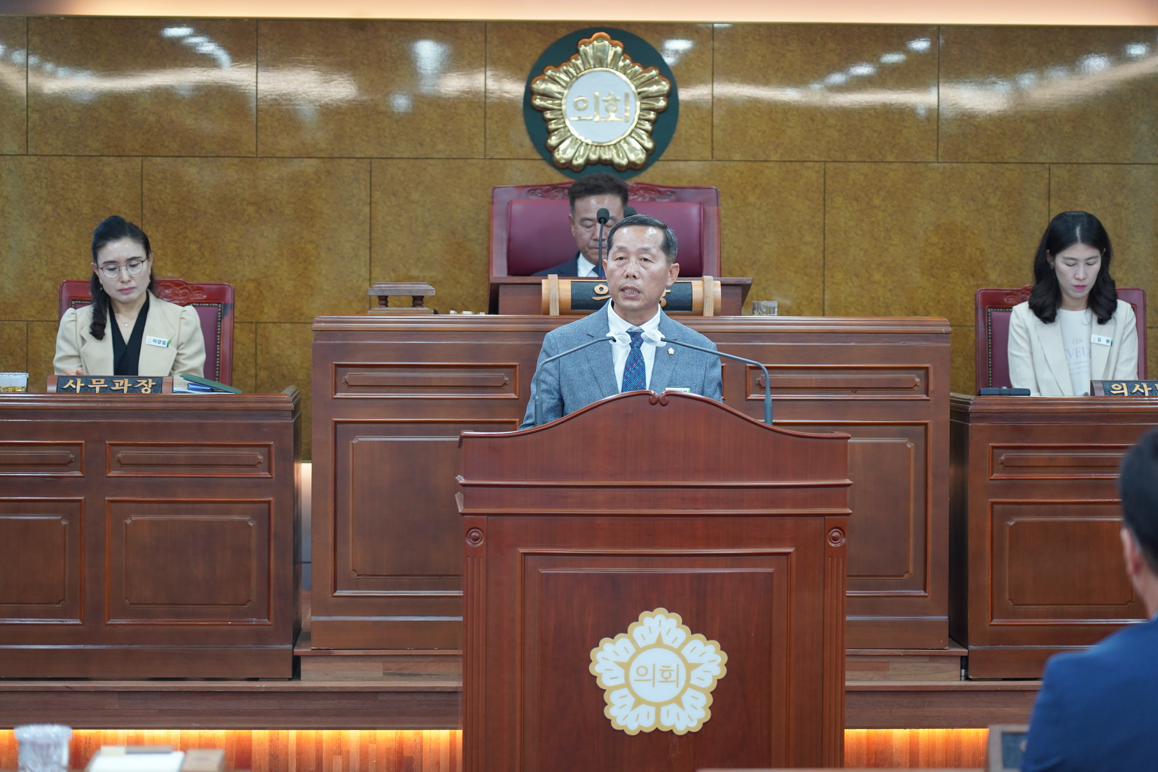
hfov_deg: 19.5
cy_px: 386
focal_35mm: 105
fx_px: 3377
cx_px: 579
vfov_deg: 13.0
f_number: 4
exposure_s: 1/160
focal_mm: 105
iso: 2000
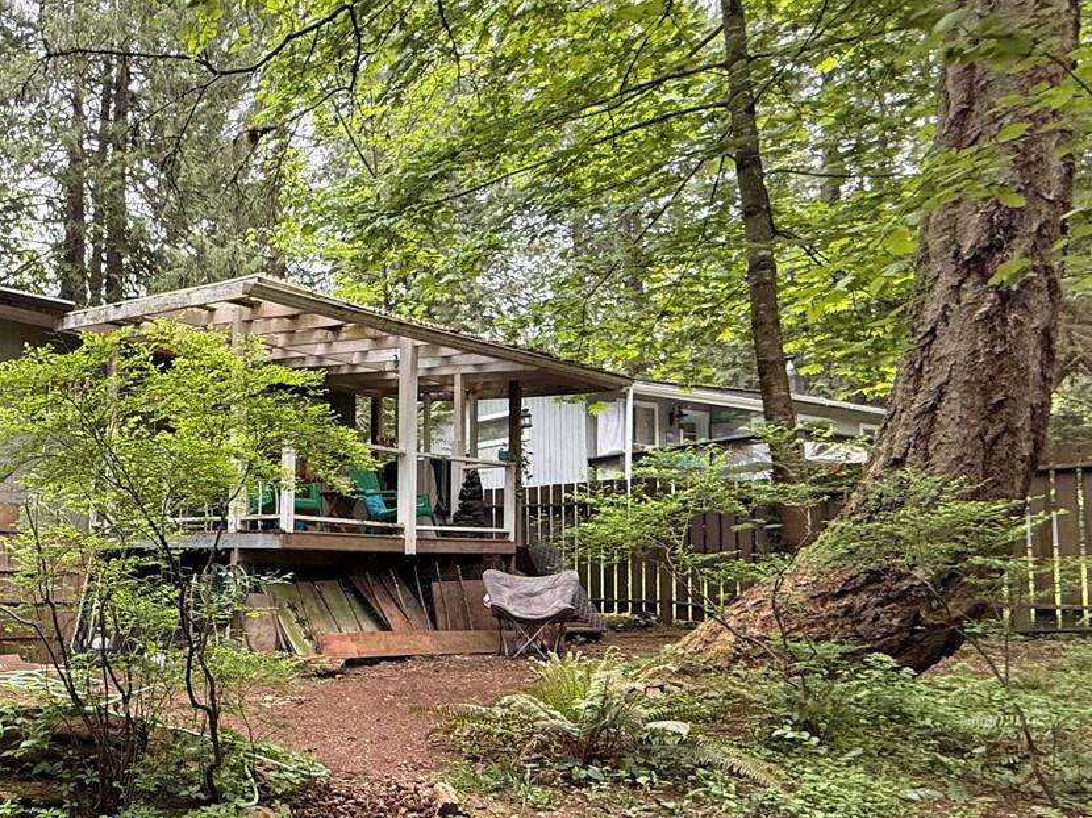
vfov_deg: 50.4
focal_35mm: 27
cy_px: 543
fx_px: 851
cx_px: 62
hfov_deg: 54.6
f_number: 2.2
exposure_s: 1/99
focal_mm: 2.22
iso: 200
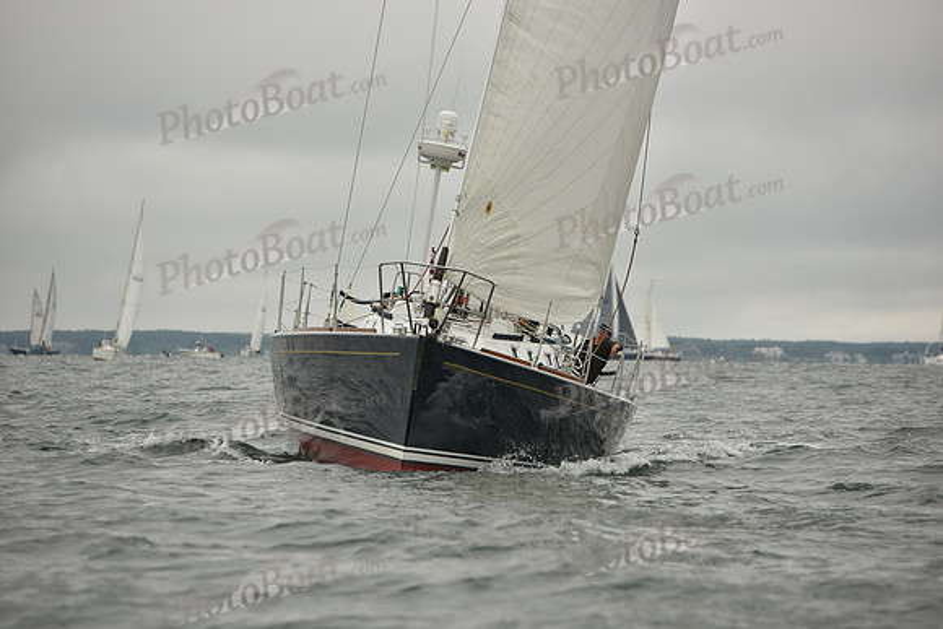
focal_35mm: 200
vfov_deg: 6.9
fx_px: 5240
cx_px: 472
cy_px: 314
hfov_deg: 10.3
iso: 320
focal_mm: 200
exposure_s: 1/1000
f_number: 5.6
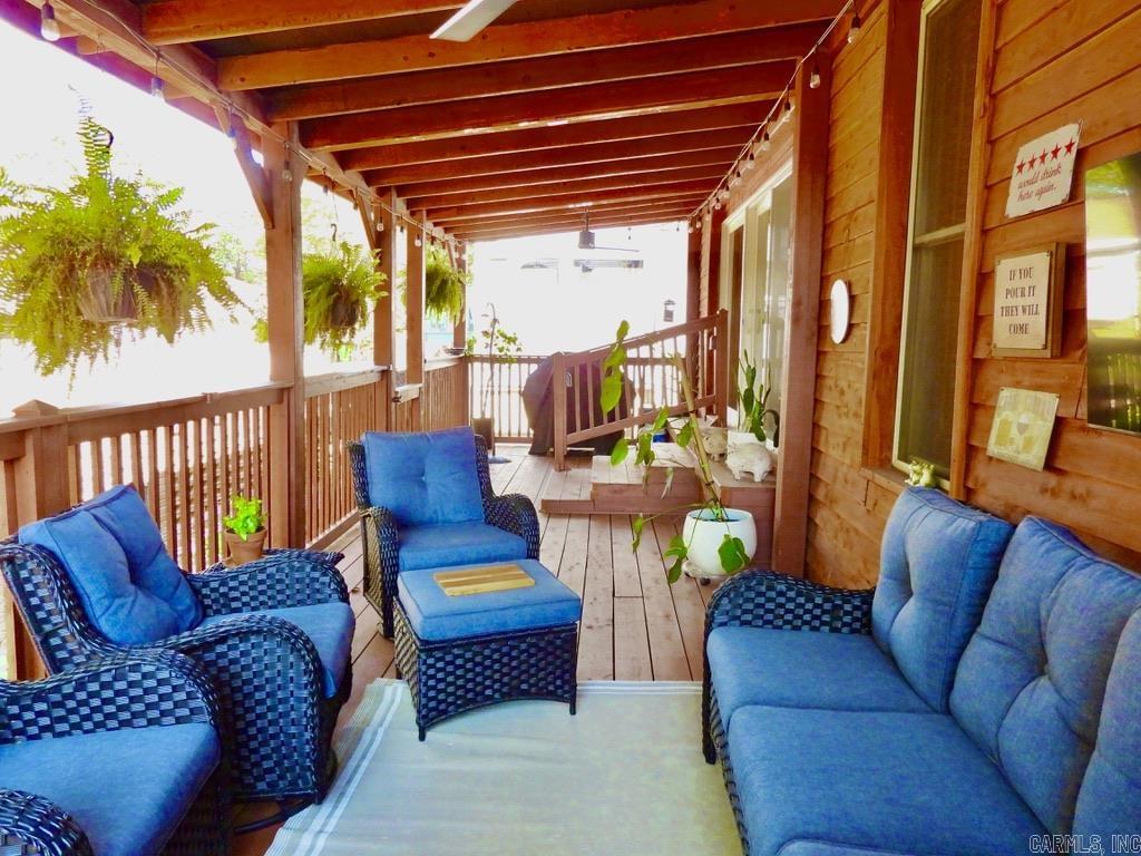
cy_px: 428
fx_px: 791
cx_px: 570
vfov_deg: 56.8
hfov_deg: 71.6
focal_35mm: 24
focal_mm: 4.3
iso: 400
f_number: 2.8
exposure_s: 1/125
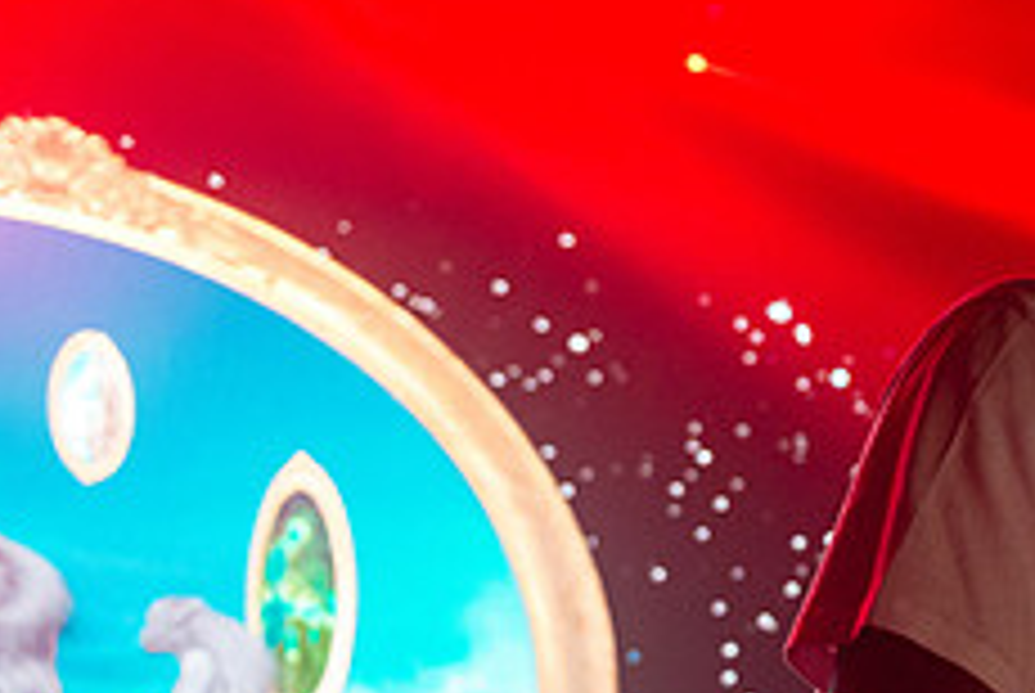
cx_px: 1264
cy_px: 479
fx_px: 2101
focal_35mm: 73
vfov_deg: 18.7
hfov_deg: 24.8
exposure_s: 1/320
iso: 4000
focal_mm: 29
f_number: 2.8
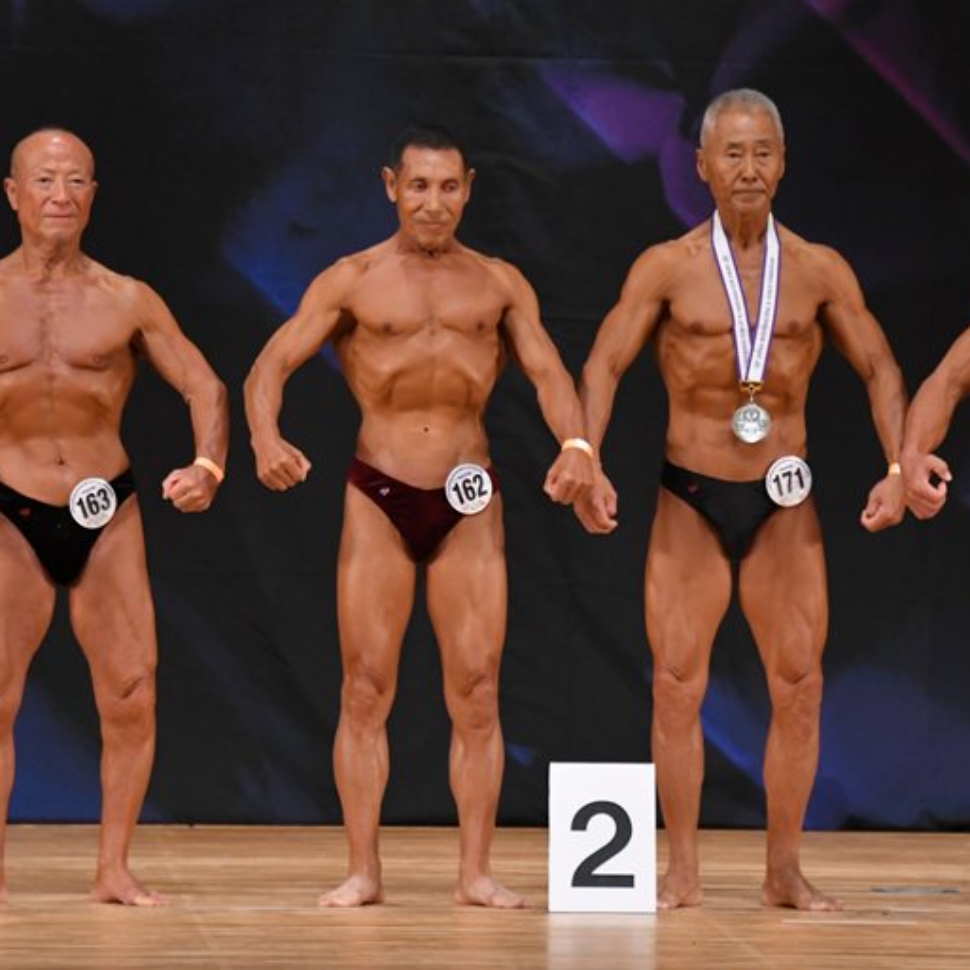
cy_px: 486
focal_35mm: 366
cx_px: 453
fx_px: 11603
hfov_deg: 4.8
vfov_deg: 4.8
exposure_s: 1/400
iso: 3600
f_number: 5.6
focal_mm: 190
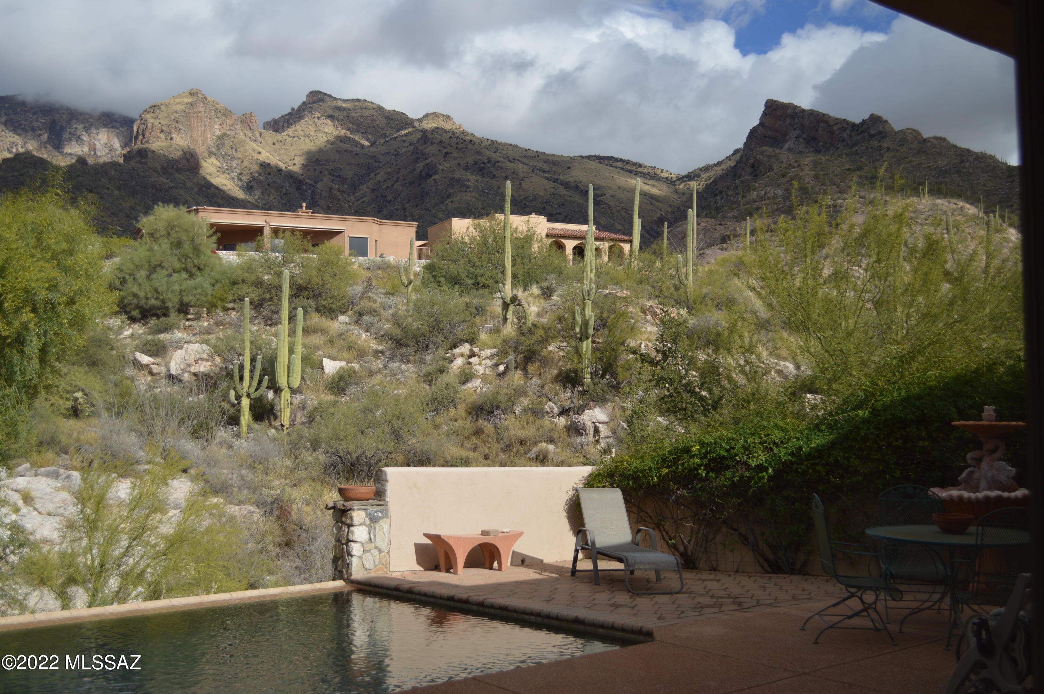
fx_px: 1130
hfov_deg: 49.6
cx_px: 522
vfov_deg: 34.1
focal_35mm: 39
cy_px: 347
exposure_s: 1/640
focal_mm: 26
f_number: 4.2
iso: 100
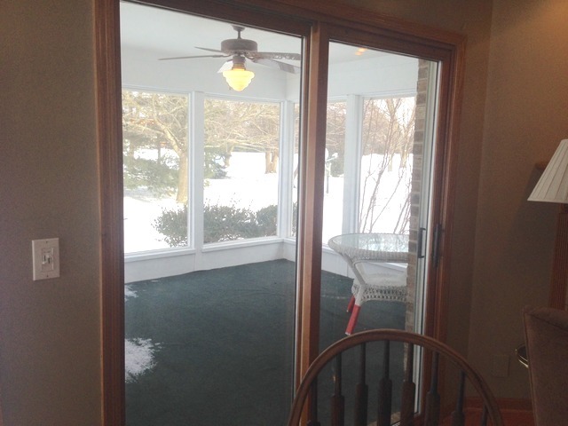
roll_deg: -1.5
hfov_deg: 55.4
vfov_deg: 42.9
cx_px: 284
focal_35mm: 33
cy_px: 213
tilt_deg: -6.8
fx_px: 541
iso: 80
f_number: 2.4
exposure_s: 1/213
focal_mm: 4.12
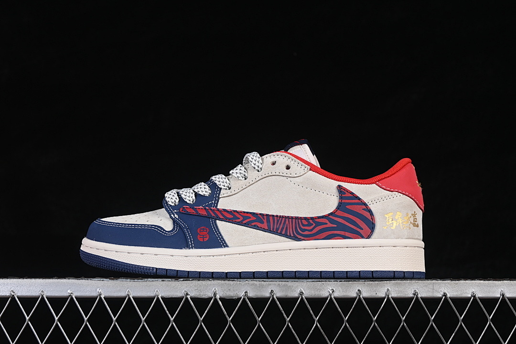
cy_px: 172
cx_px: 258
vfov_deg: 18.2
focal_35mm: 75
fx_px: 1075
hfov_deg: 27.0
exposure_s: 1/80
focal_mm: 50
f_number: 8
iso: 160
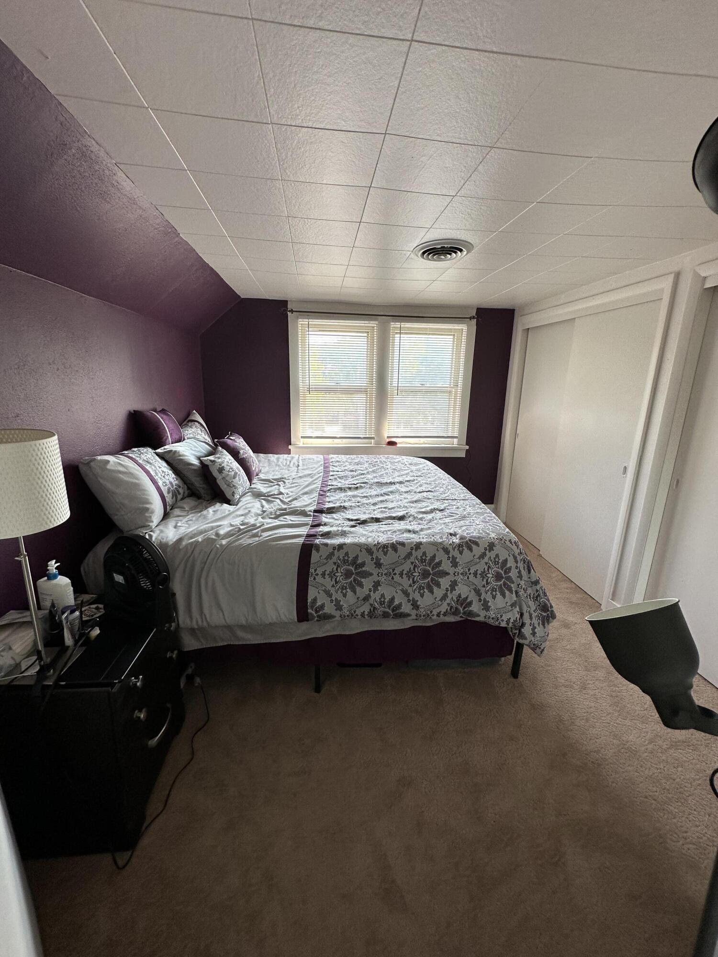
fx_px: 387
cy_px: 478
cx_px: 359
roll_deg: -1.9
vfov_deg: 102.1
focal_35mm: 14
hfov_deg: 85.7
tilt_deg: -14.0
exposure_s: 1/99
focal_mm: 2.22
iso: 80
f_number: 2.2
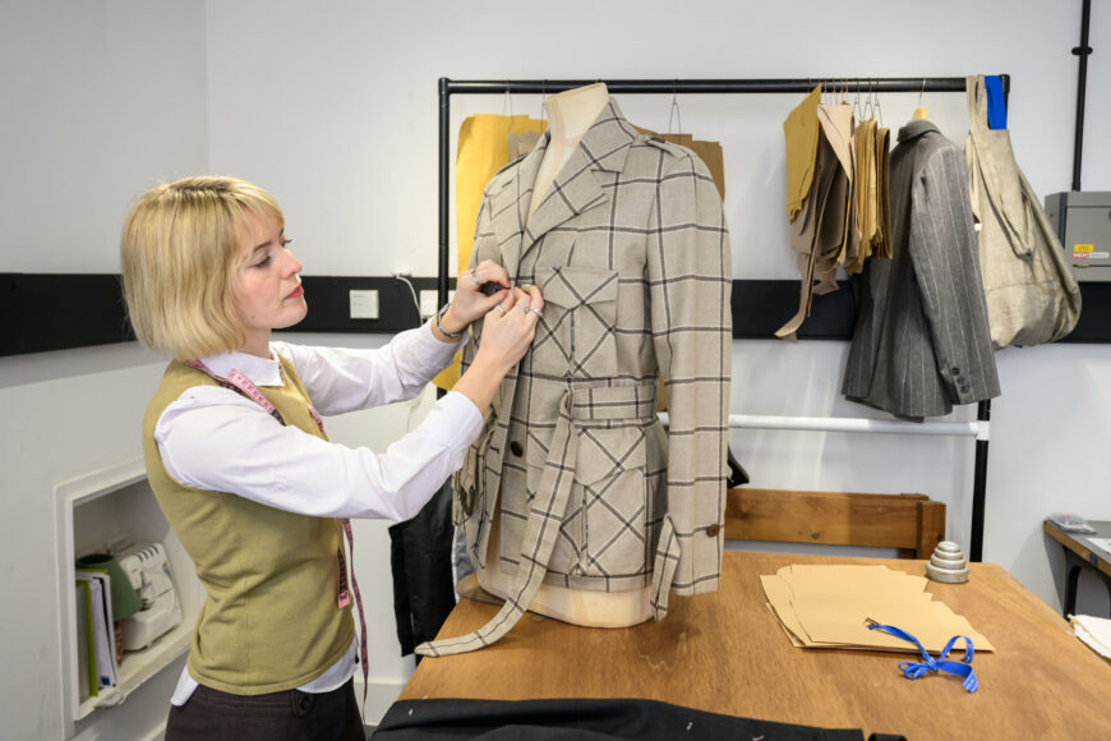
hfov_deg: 59.5
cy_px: 370
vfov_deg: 41.7
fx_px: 972
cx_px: 556
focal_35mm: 32
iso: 2000
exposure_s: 1/125
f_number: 5
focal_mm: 31.5
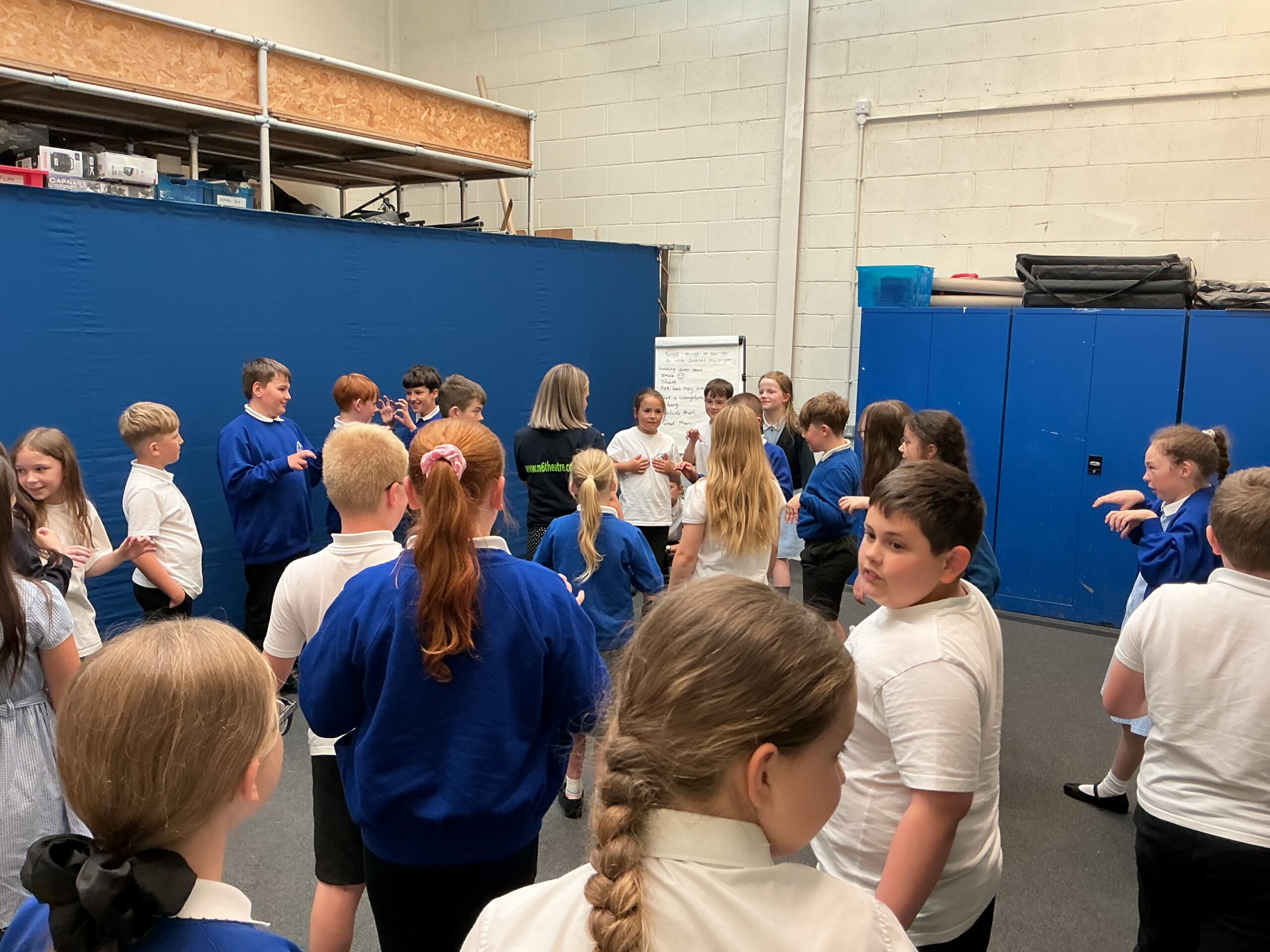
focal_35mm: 29
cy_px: 476
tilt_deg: -6.6
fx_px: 1064
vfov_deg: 48.2
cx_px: 635
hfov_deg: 61.7
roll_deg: -1.2
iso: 64
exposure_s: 1/60
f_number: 1.8
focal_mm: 3
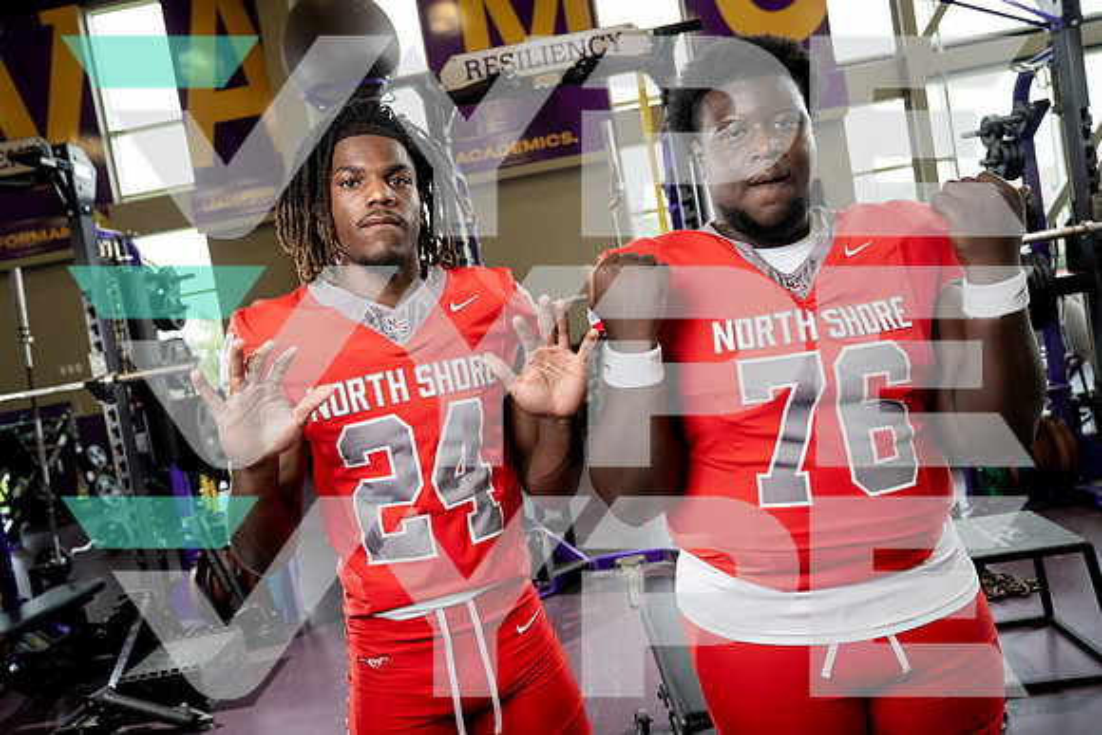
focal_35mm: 27
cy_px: 368
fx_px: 827
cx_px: 551
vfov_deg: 48.0
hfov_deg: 67.4
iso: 640
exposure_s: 1/250
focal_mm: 27
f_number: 4
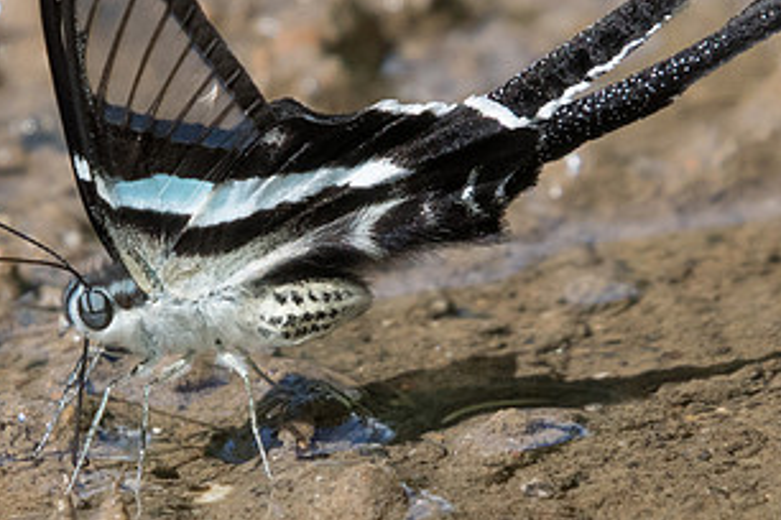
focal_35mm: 1926
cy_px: 285
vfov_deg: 0.7
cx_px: 462
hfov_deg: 1.1
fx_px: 41780
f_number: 9
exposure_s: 1/800
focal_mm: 400
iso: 800
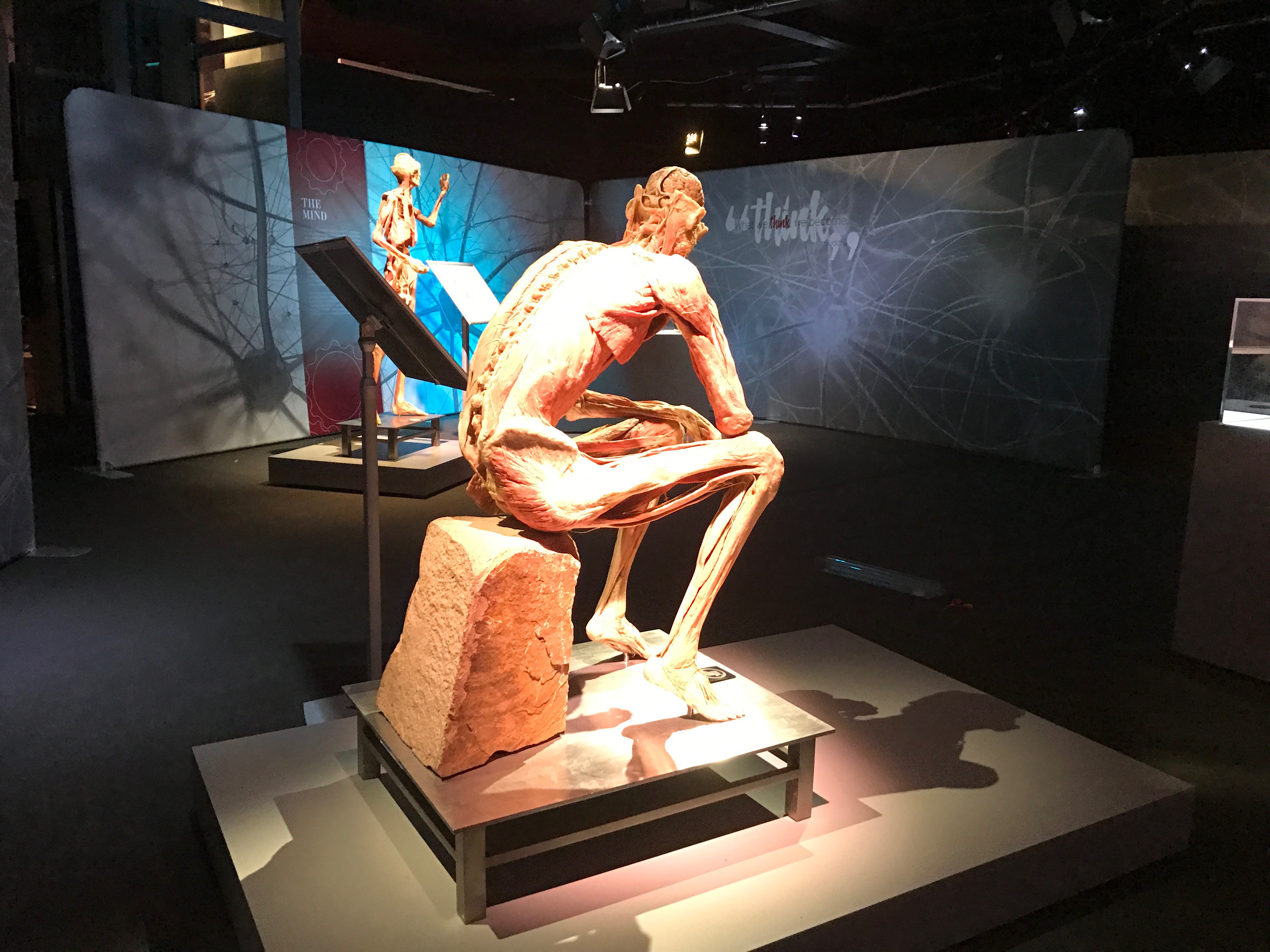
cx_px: 635
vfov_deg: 49.7
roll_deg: -1.8
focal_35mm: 28
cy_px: 476
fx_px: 1027
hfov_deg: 63.4
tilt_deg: -10.4
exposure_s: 1/14
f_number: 1.8
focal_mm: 3.99
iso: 100
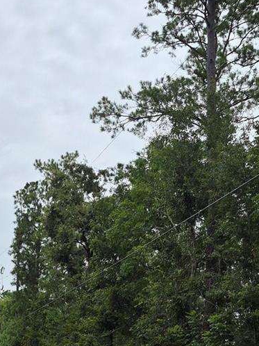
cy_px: 303
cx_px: 26
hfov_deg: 20.3
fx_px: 709
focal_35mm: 71
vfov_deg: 26.6
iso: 50
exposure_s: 1/7696
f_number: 1.8
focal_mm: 5.4
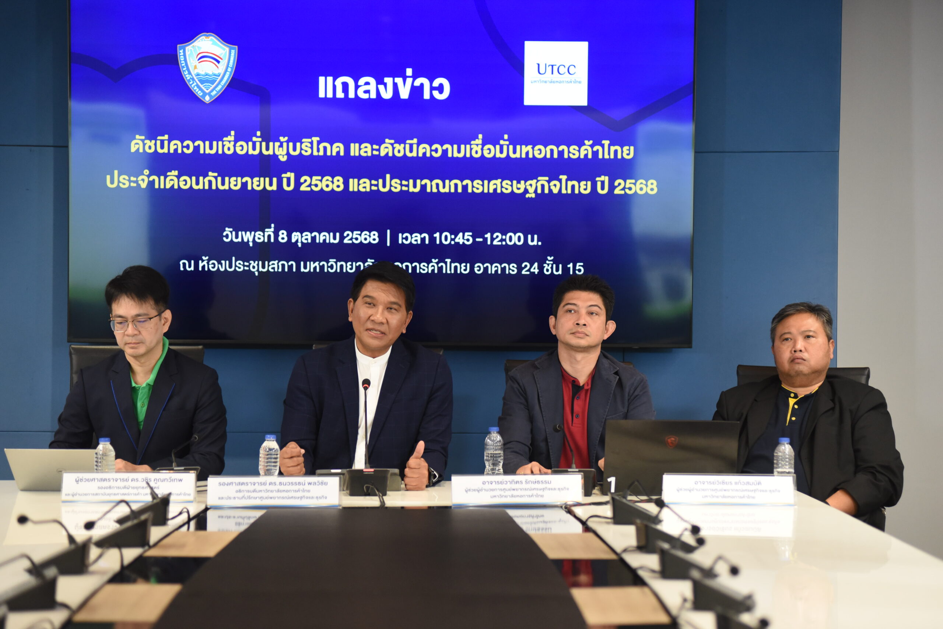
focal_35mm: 135
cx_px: 472
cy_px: 314
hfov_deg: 15.2
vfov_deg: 10.2
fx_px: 3537
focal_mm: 135
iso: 2500
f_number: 2.8
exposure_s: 1/200
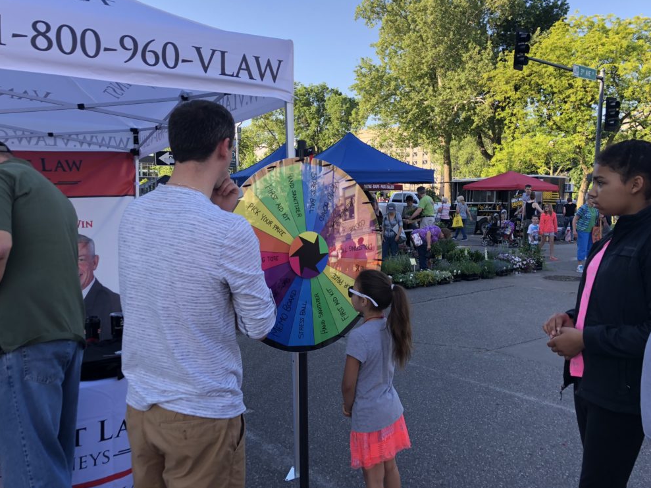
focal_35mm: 29
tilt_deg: -6.0
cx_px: 315
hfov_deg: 61.6
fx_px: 545
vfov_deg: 48.2
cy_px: 245
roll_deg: +1.0
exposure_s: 1/284
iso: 20
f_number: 1.8
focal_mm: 3.99
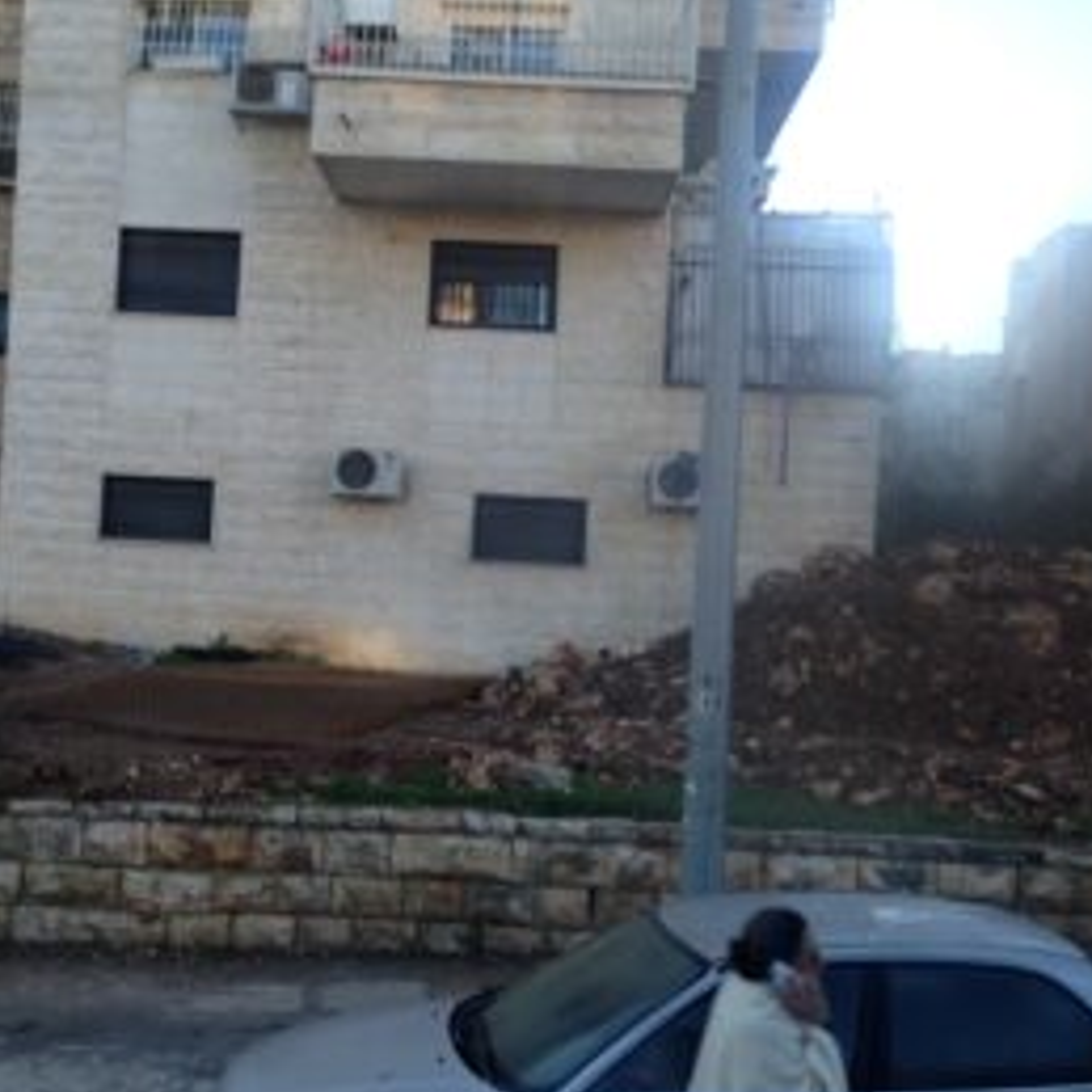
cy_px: 544
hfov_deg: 37.4
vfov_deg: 37.6
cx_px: 430
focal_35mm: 45
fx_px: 1606
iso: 50
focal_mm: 4.12
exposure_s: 1/60
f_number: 2.4
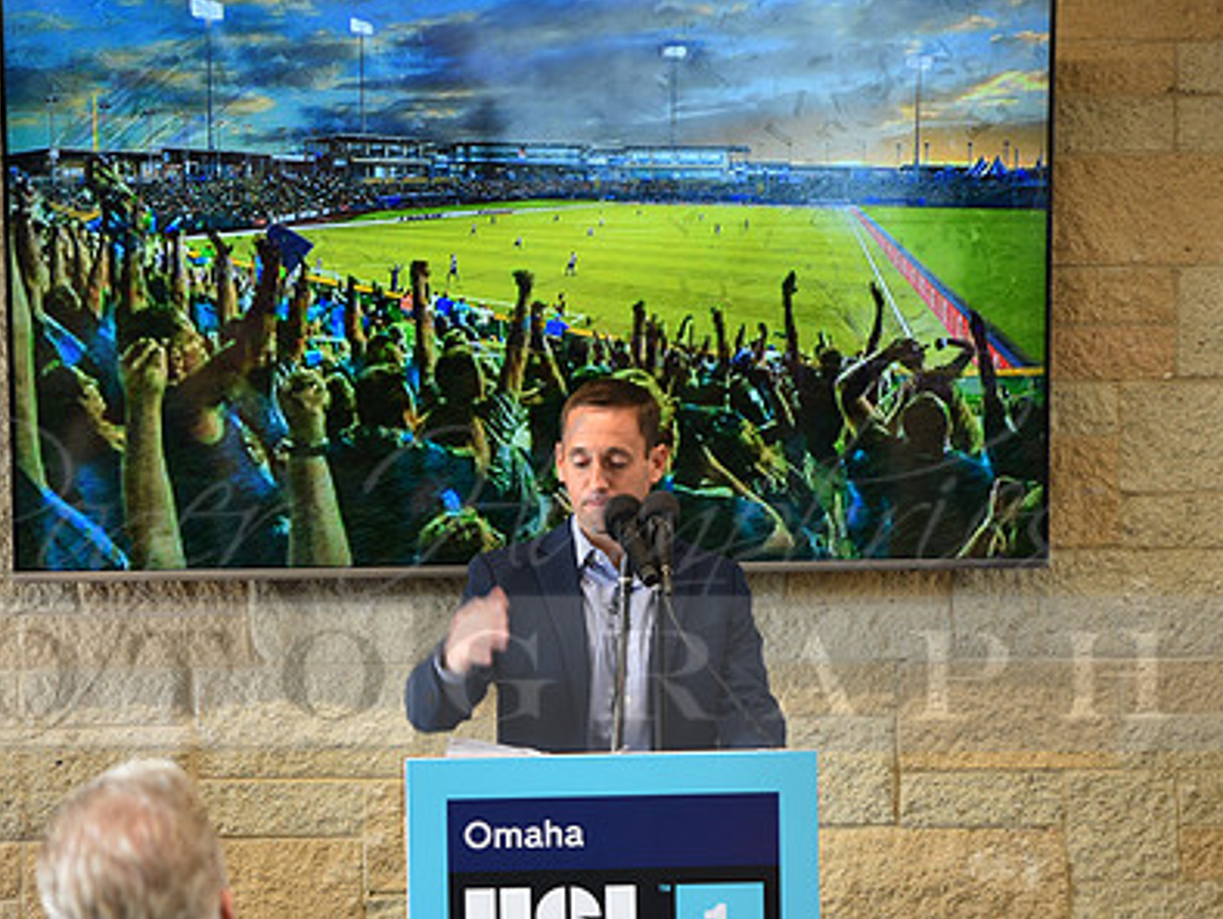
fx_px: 3500
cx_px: 515
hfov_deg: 19.8
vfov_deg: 14.9
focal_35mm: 99
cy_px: 551
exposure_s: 1/60
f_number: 2.8
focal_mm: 70
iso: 400
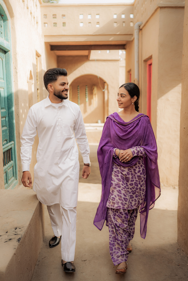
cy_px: 140
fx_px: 274
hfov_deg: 37.9
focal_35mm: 35
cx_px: 94
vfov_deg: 54.4
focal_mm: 35
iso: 100
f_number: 1.8
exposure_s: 1/500
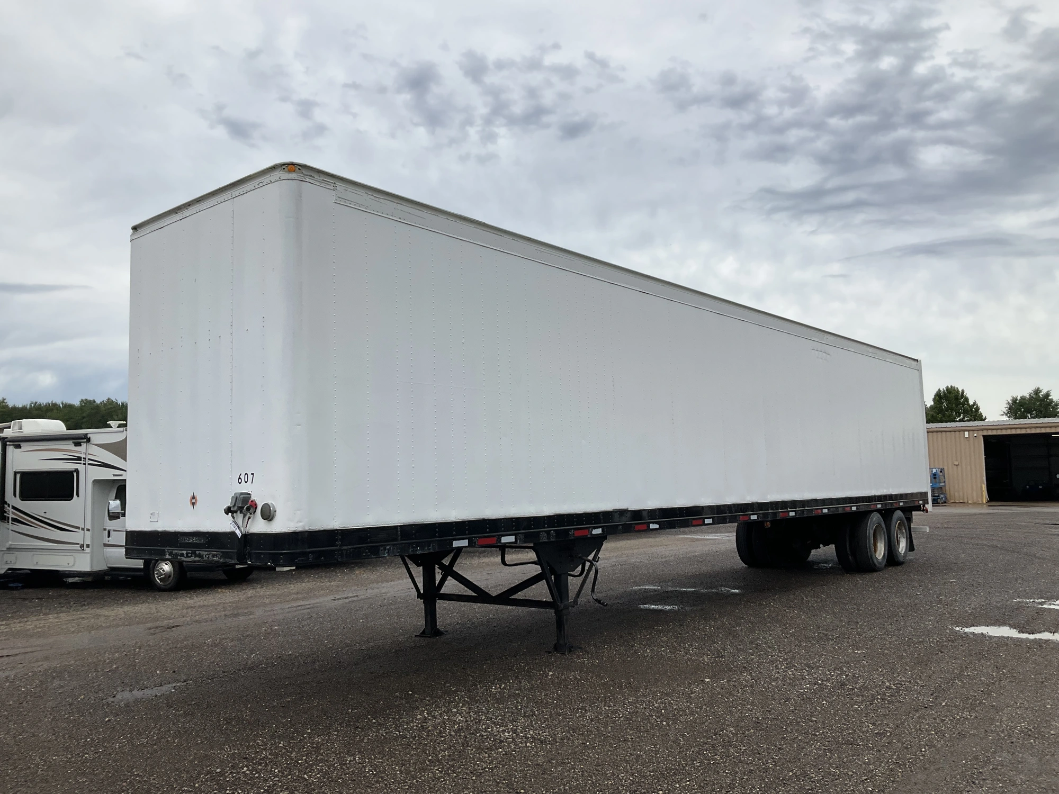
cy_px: 397
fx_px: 887
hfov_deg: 61.7
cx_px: 530
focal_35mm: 29
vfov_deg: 48.2
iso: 25
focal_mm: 3
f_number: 1.8
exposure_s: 1/1626
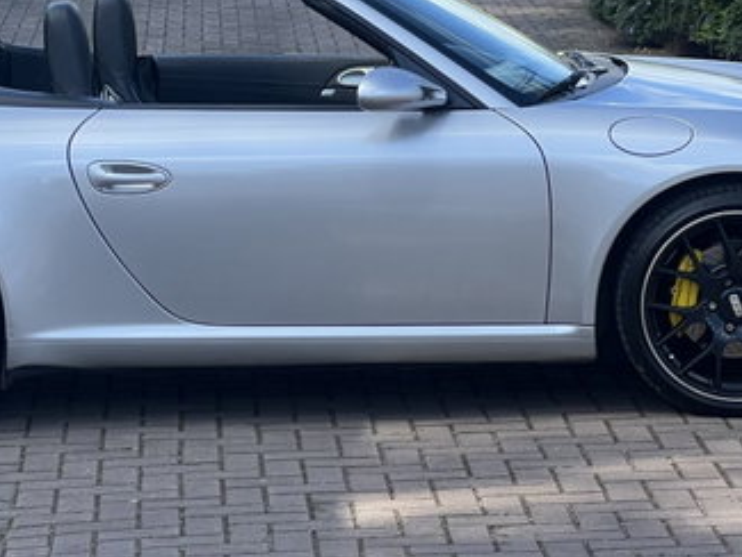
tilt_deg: -4.7
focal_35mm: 182
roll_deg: +2.1
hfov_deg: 10.9
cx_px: 288
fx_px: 3903
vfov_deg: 8.2
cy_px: 155
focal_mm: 9
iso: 32
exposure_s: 1/224
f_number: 2.8
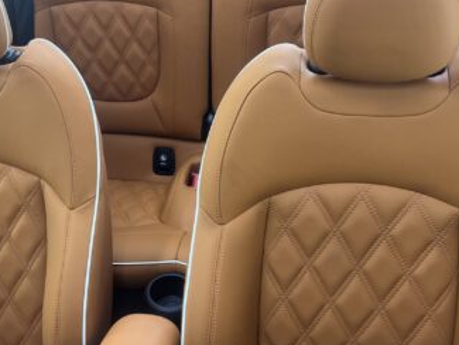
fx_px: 637
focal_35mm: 48
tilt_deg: -38.2
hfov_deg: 39.1
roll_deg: +7.2
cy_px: 148
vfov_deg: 30.2
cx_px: 147
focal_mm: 5.7
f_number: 1.5
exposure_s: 1/120
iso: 125
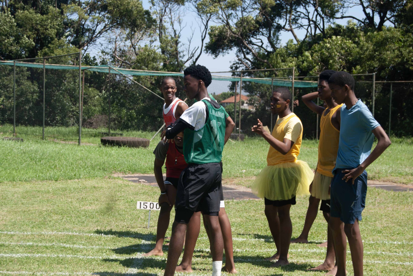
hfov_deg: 28.0
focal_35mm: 72
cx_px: 206
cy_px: 138
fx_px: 827
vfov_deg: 19.0
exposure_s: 1/200
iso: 100
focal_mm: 48
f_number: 7.1
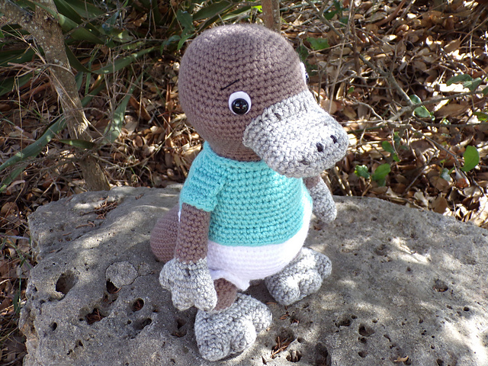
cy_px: 183
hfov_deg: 44.8
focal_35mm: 42
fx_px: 592
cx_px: 244
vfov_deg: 34.3
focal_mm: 7.6
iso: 80
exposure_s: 1/75
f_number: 3.4
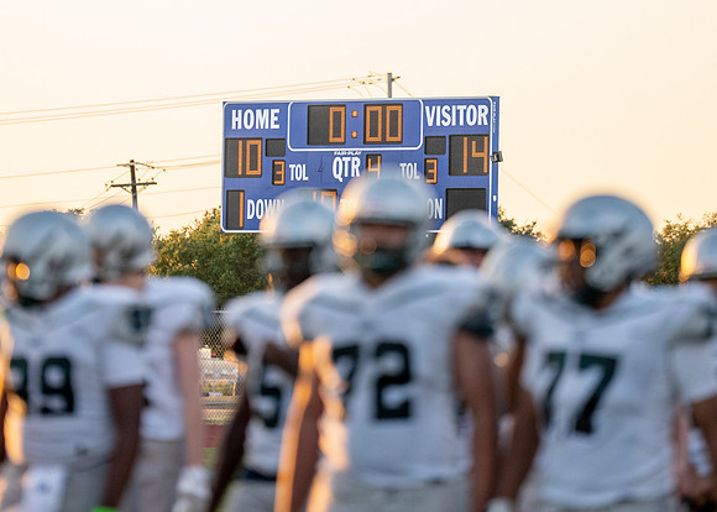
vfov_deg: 5.1
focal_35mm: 284
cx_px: 342
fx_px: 5780
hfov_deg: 7.1
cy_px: 122
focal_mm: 173
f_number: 2.8
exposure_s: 1/1250
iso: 1000
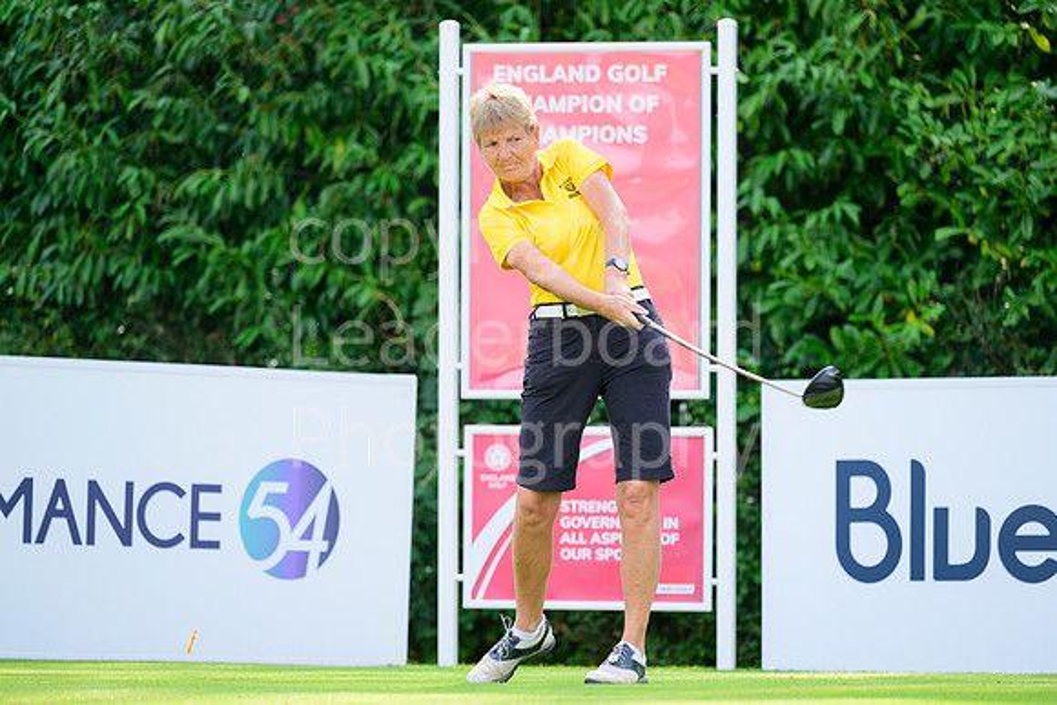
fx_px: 6754
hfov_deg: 8.9
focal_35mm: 230
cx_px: 528
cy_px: 352
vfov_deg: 6.0
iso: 1000
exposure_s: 1/1600
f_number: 5
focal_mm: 230
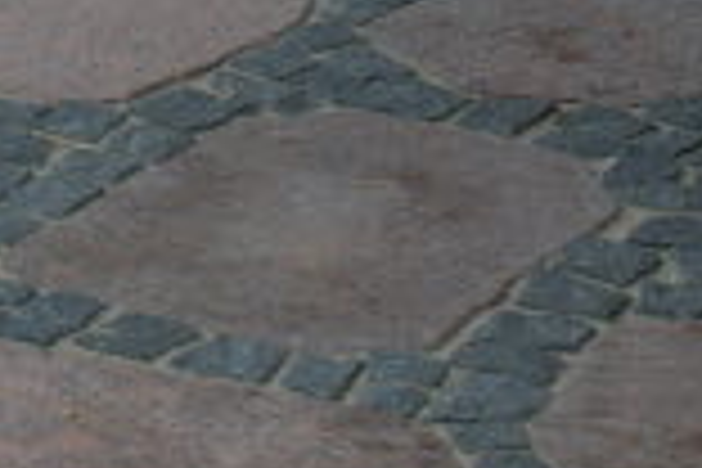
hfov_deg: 7.4
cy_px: -274
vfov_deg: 4.9
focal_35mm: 276
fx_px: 5382
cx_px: -225
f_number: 5.6
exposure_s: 1/80
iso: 250
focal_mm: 45
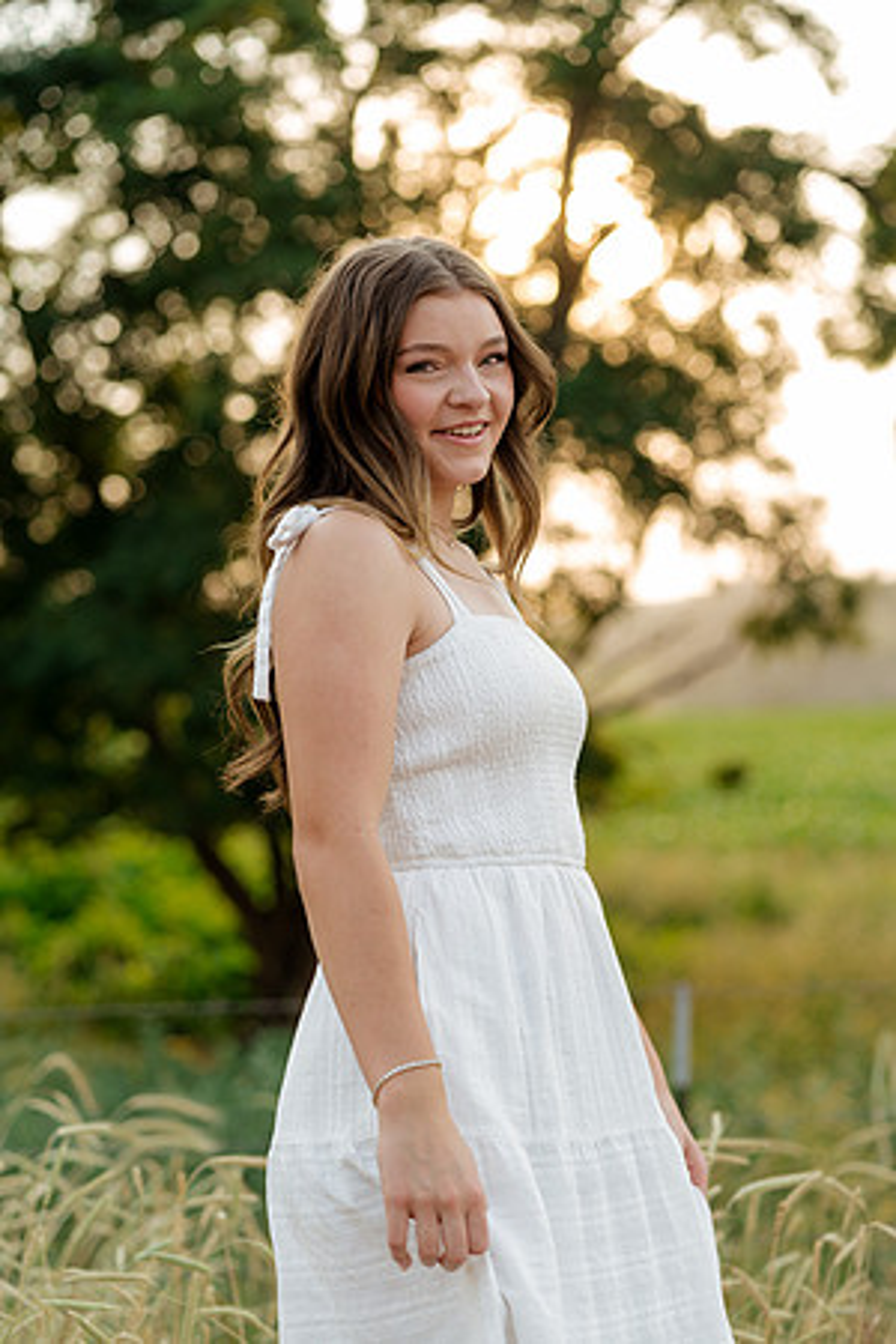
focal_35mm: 85
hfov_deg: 16.1
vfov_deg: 23.9
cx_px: 448
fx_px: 3173
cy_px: 672
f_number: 3.2
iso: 125
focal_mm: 85
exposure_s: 1/250
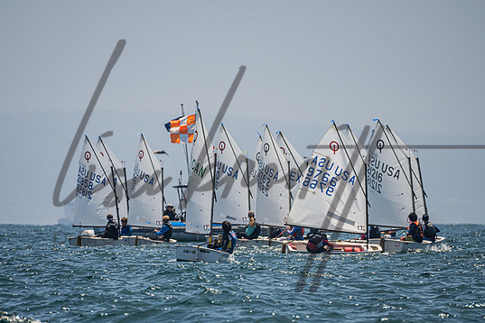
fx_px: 7935
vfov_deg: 2.3
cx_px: 228
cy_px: 177
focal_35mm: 589
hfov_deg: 3.5
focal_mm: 400
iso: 250
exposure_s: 1/1600
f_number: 8
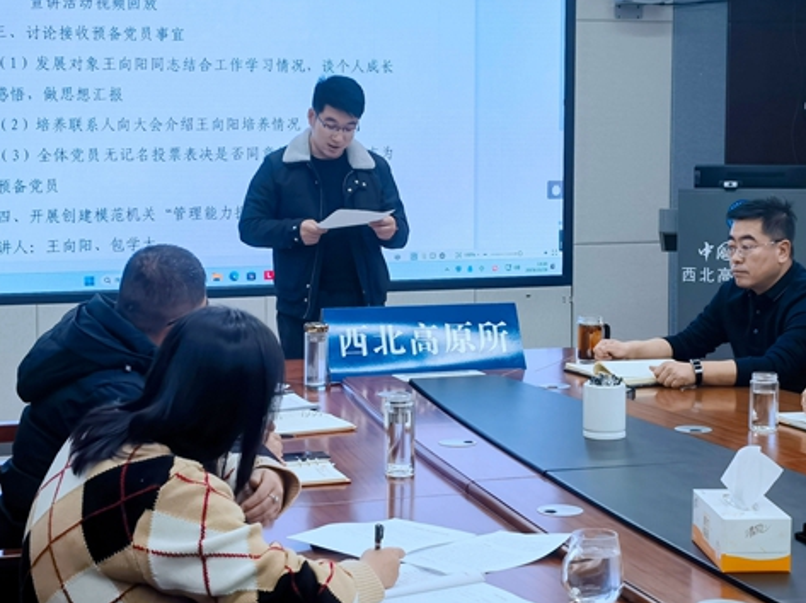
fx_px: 1861
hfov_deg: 24.4
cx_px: 448
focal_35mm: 80
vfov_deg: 18.4
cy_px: 259
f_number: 1.9
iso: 50
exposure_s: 1/235
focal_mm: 6.67
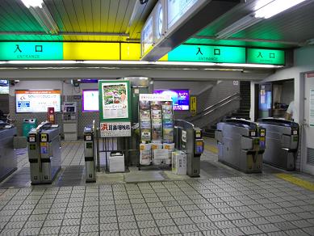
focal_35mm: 32
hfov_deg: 56.8
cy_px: 118
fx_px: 290
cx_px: 157
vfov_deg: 44.2
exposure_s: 1/50
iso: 200
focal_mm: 5.7
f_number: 2.9
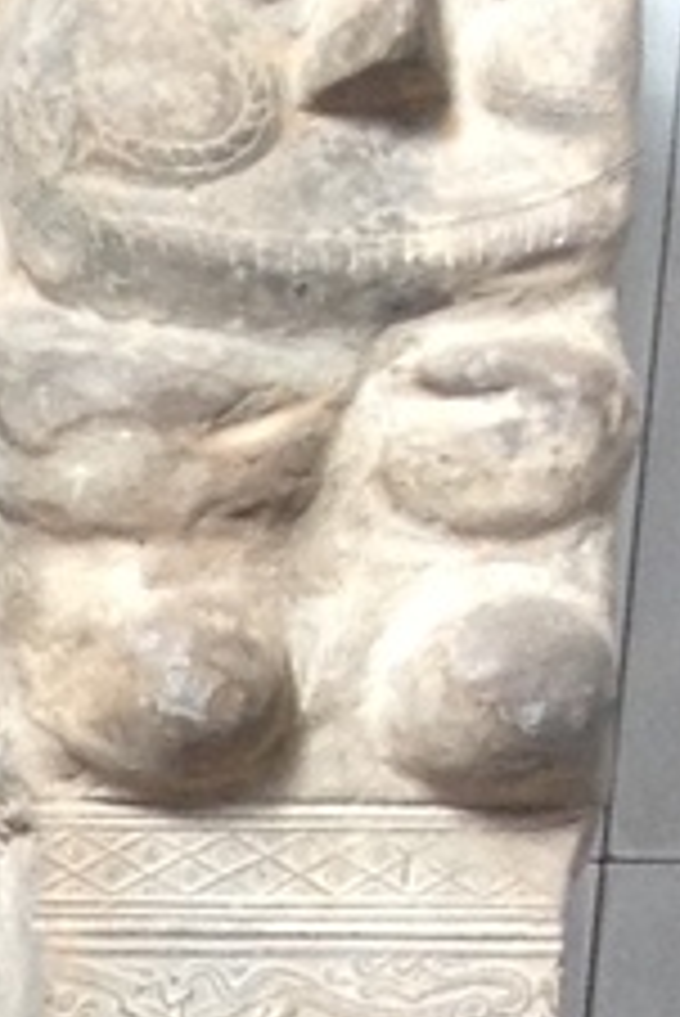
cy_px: 1822
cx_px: -1869
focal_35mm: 258
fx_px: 7298
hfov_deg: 4.9
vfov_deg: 7.7
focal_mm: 4.28
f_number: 2.4
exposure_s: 1/30
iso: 50
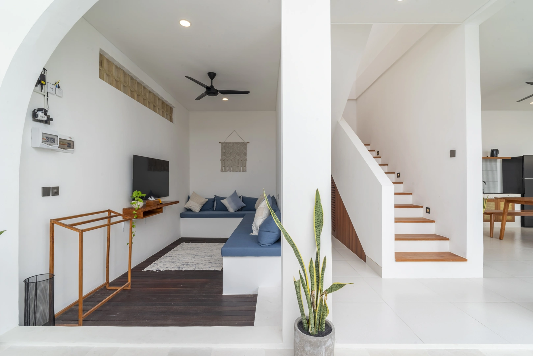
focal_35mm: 16
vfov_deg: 73.8
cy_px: 178
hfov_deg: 96.7
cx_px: 266
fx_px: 237
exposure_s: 1/160
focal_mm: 16
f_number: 11
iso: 160
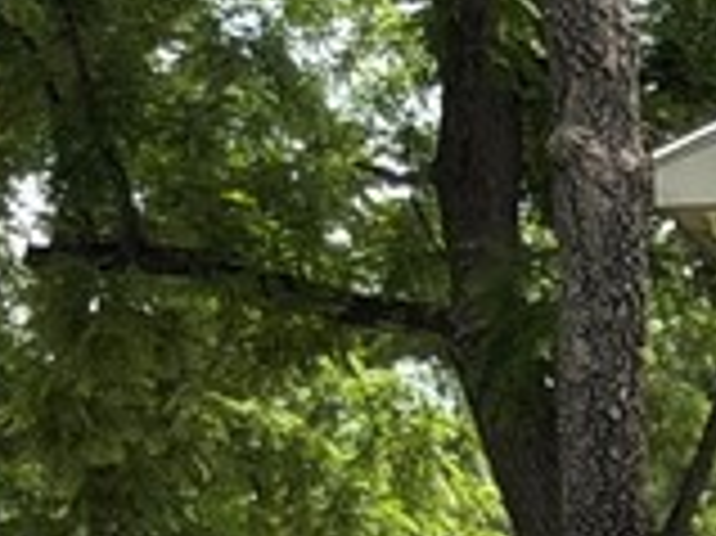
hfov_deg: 6.3
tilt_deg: +2.9
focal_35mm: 309
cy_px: 973
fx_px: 6387
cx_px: 1157
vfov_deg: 4.7
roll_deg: +0.4
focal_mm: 6.76
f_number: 1.78
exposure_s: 1/2865
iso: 80
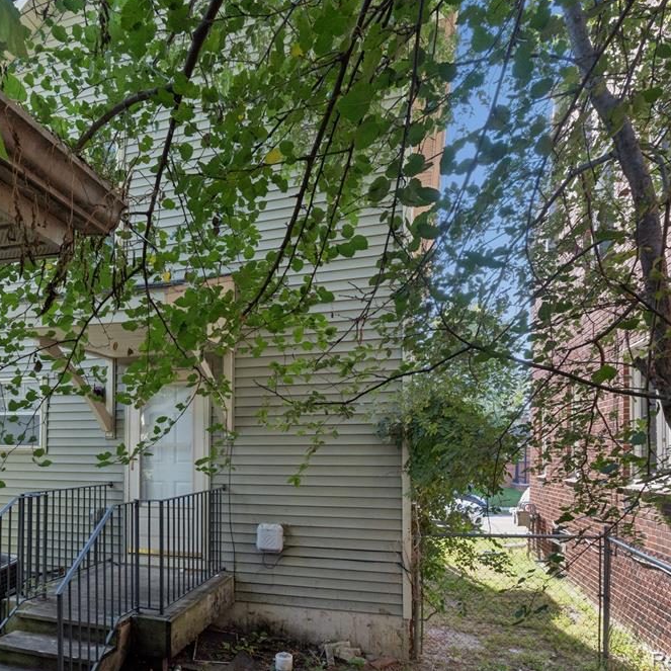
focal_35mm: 22
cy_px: 331
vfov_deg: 70.5
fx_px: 475
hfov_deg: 68.9
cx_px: 235
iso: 400
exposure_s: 1/160
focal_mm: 11
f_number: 8
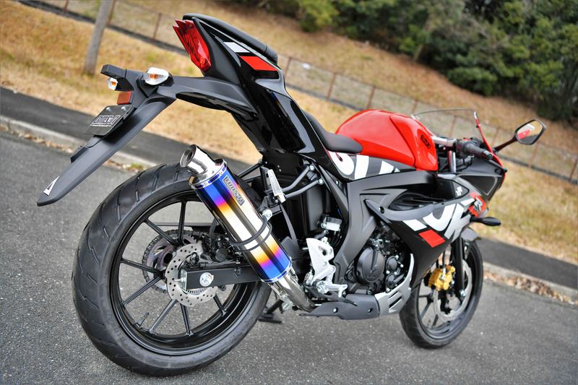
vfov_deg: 42.3
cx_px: 289
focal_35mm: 31
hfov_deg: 60.3
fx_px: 498
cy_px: 192
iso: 800
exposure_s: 1/1000
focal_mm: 31
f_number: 2.8
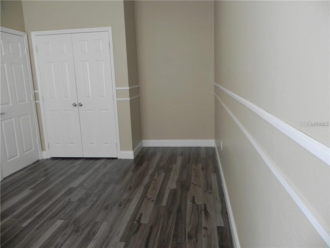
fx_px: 248
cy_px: 124
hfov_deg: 67.3
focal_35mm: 26
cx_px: 165
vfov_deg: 53.1
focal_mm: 4.6
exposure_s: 1/30
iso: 247
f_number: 2.8
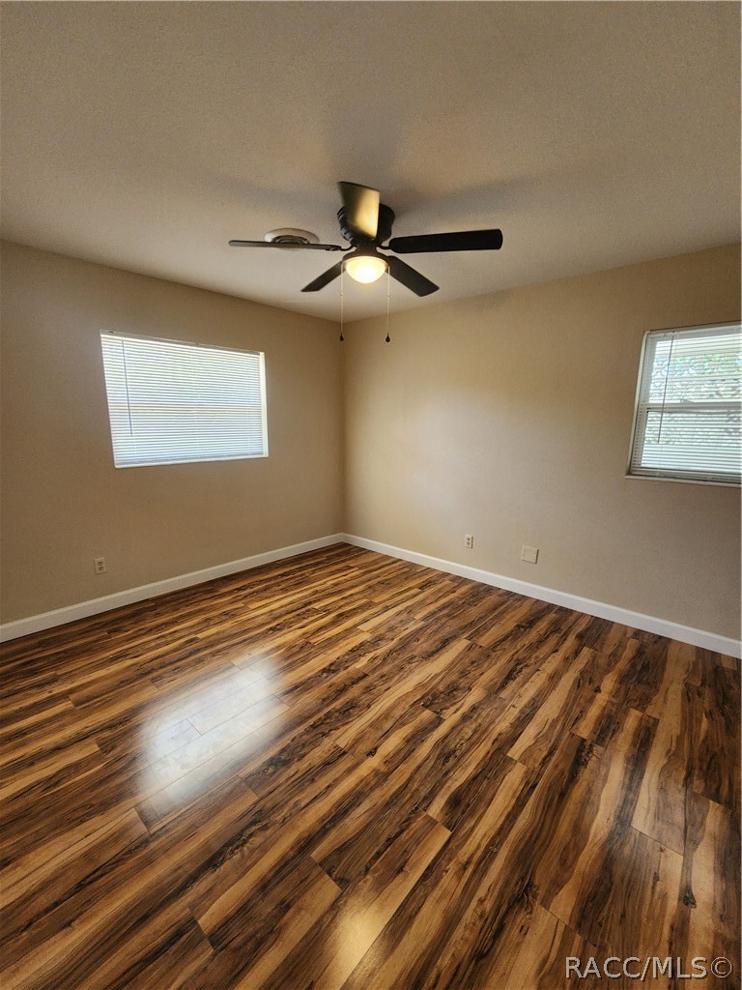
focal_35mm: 13
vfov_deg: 106.2
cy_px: 495
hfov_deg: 89.9
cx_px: 371
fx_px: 372
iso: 160
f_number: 2.2
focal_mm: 2.2
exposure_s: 1/60
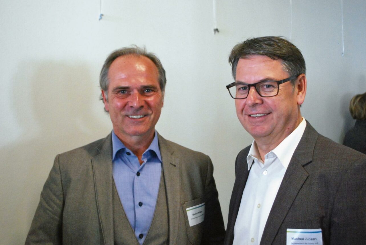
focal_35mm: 41
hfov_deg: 47.4
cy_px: 119
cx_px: 187
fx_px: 417
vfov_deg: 32.7
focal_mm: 26
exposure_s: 1/30
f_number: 4.2
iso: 1100
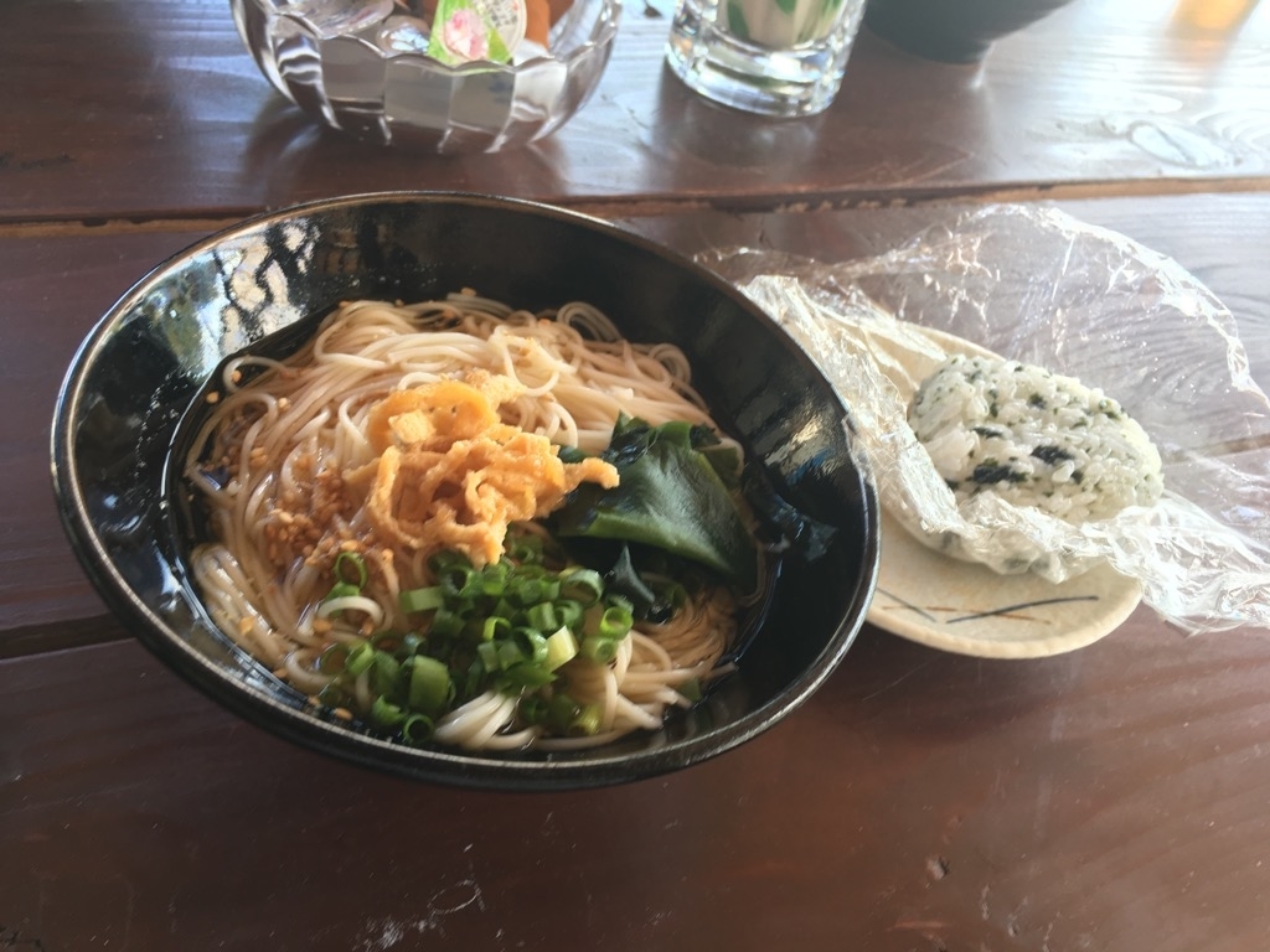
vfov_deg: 48.2
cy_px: 476
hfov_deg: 61.7
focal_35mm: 29
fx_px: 1064
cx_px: 635
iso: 25
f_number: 2.2
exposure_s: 1/30
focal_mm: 4.15
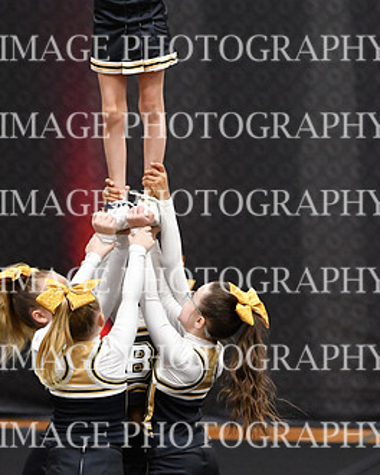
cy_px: 164
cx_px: 112
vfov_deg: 5.4
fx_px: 5033
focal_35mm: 358
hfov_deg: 4.3
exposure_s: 1/800
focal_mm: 145
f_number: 2.8
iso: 5000
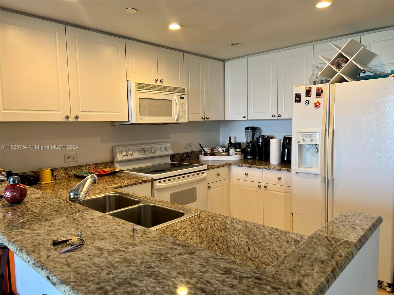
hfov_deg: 67.3
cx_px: 197
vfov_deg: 53.1
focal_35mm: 26
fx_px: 296
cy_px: 148
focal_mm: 5.7
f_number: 1.5
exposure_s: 1/60
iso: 64
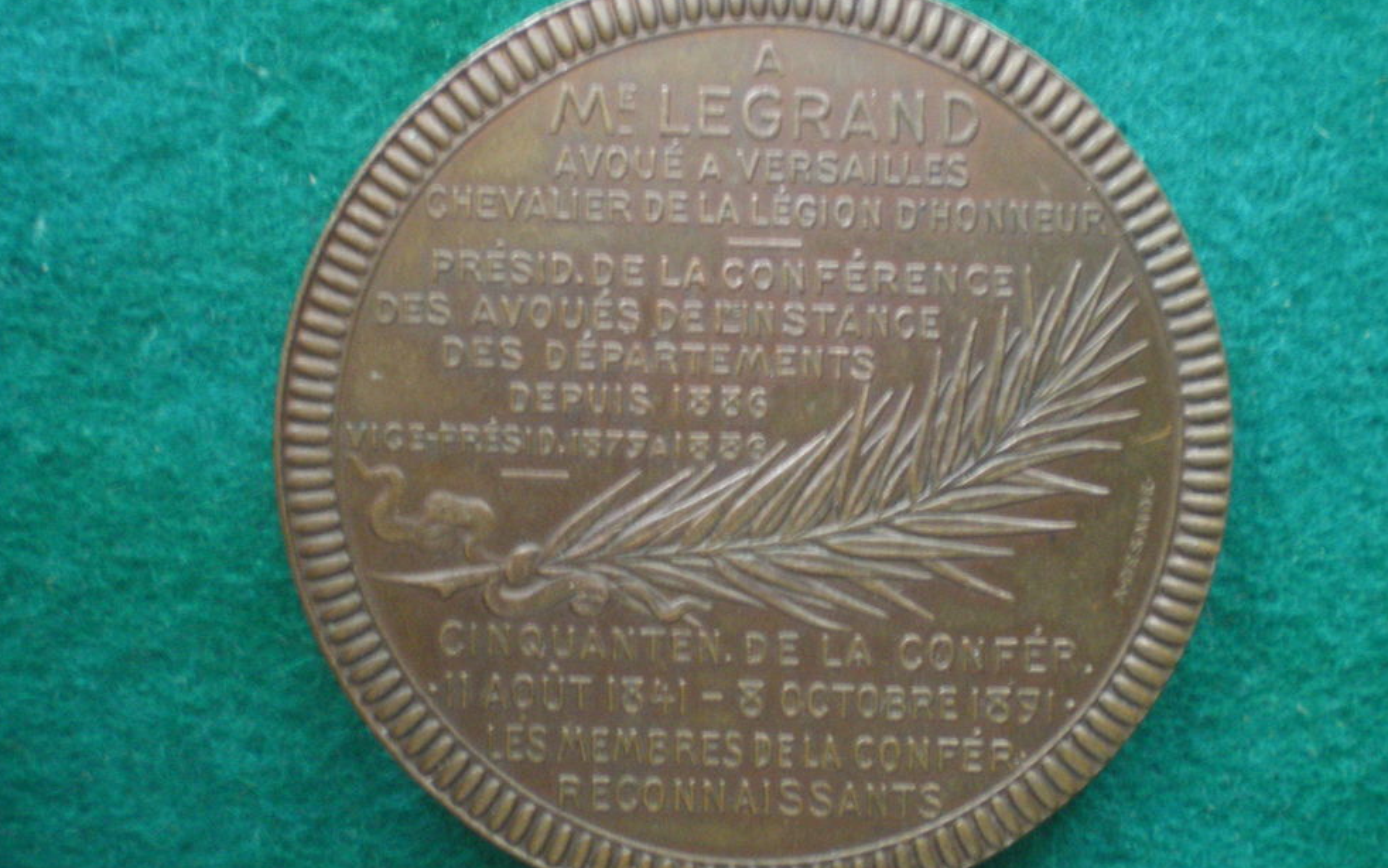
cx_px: 697
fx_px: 1551
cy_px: 409
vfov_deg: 31.3
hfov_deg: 48.2
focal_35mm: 41
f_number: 3.1
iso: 400
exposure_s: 1/4
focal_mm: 6.3
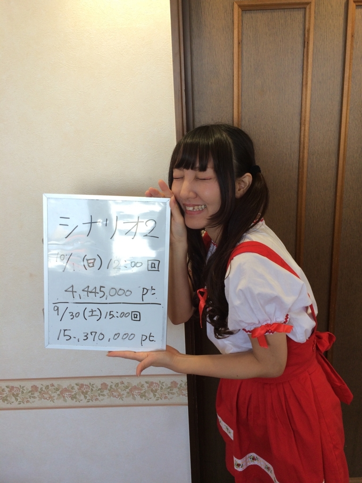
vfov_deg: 61.7
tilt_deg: -17.5
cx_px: 181
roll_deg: +3.3
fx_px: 404
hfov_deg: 48.2
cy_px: 242
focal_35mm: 29
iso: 50
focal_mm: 4.15
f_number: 2.2
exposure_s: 1/120
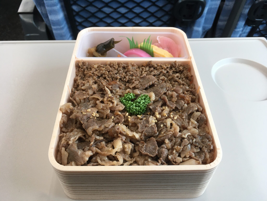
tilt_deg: -46.5
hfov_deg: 61.7
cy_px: 100
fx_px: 224
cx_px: 134
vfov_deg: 48.2
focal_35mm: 29
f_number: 2.2
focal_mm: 4.15
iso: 40
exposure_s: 1/30
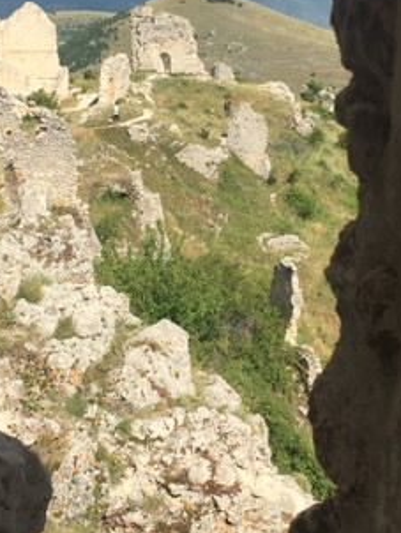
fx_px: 987
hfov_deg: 22.9
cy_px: 139
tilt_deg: -12.4
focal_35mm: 64
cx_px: 175
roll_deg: -0.1
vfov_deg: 29.8
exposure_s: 1/2326
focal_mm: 4.15
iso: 32
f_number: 2.2
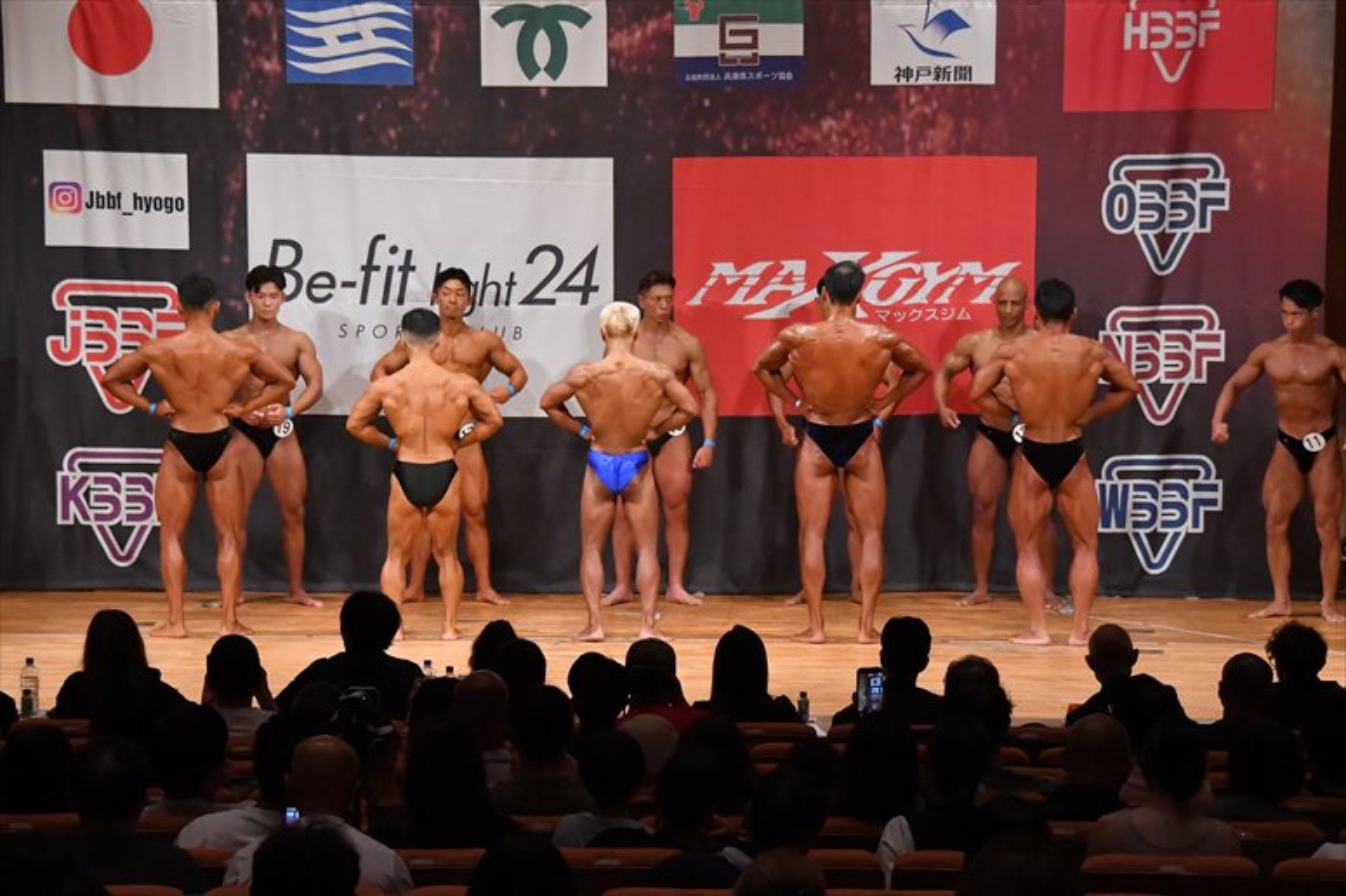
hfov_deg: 16.1
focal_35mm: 127
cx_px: 673
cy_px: 448
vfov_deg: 10.8
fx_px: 4746
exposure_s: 1/400
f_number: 5.6
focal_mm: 85
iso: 8000
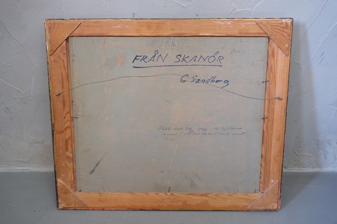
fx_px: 281
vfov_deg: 43.6
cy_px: 112
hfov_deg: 61.9
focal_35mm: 30
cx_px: 168
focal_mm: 20.2
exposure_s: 1/28
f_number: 4
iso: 1000
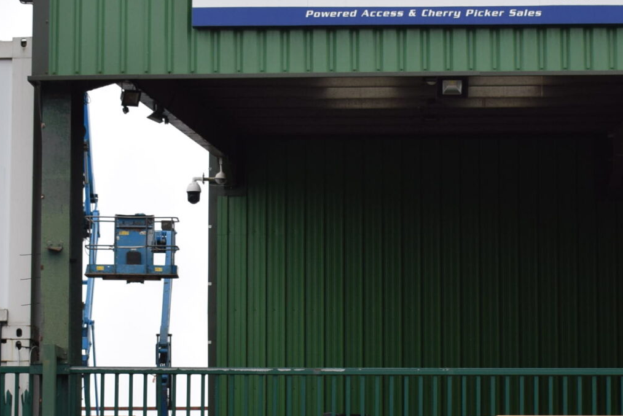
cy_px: 346
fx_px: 1771
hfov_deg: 19.9
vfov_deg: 13.3
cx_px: 355
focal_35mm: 102
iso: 400
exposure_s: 1/100
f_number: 5
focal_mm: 27
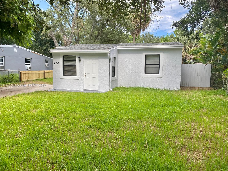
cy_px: 86
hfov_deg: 67.3
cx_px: 114
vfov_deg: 53.1
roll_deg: -1.4
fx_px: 171
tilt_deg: -5.3
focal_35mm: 26
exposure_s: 1/762
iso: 32
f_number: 1.8
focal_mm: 4.25
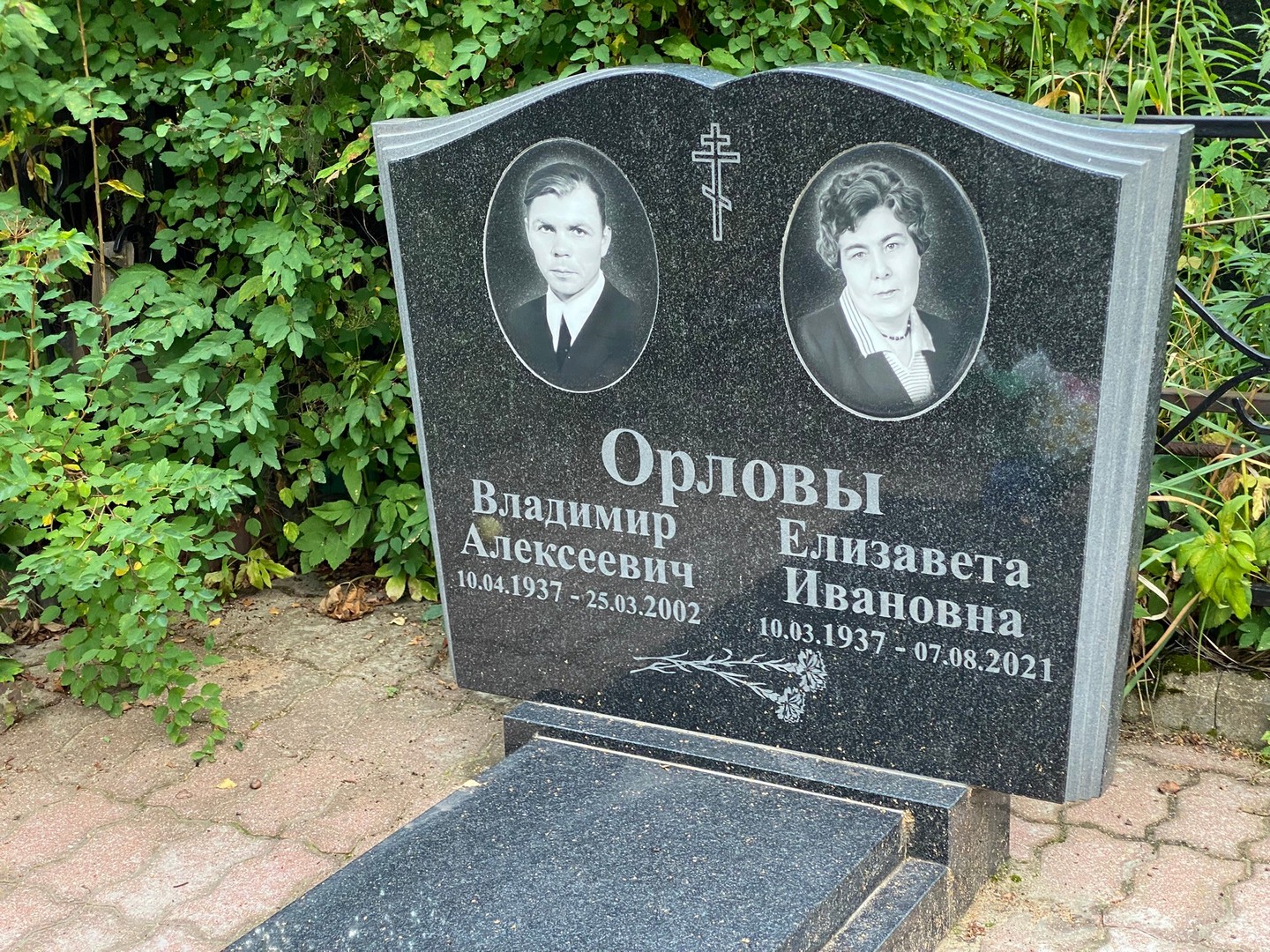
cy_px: 476
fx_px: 1908
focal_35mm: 52
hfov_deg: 36.8
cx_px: 635
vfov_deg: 28.0
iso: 100
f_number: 2
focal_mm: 6
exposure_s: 1/121
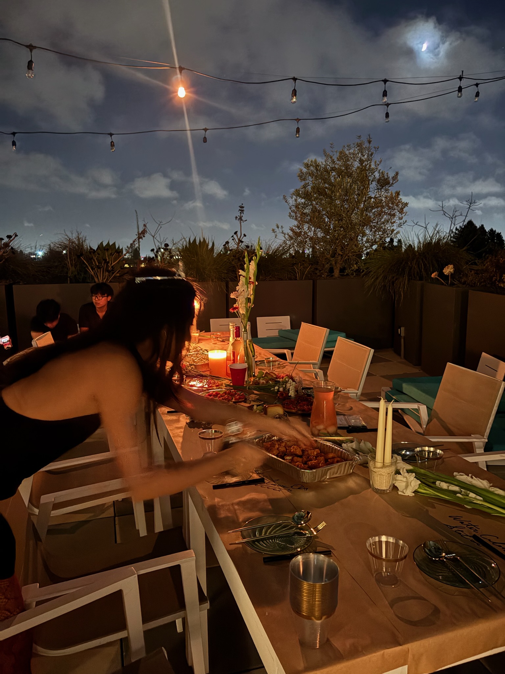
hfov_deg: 53.1
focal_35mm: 26
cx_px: 252
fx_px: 506
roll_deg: +0.2
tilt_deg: -8.8
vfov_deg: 67.3
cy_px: 337
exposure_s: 1/9
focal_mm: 5.96
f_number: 1.6
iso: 2000
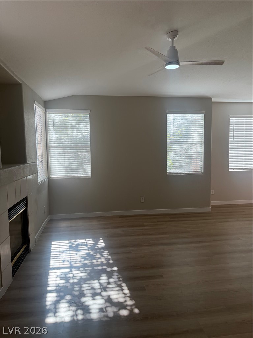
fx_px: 234
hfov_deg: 56.8
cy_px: 169
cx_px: 126
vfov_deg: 71.6
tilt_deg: -4.8
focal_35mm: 24
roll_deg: +2.4
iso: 100
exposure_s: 1/501
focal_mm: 6.76
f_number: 1.78
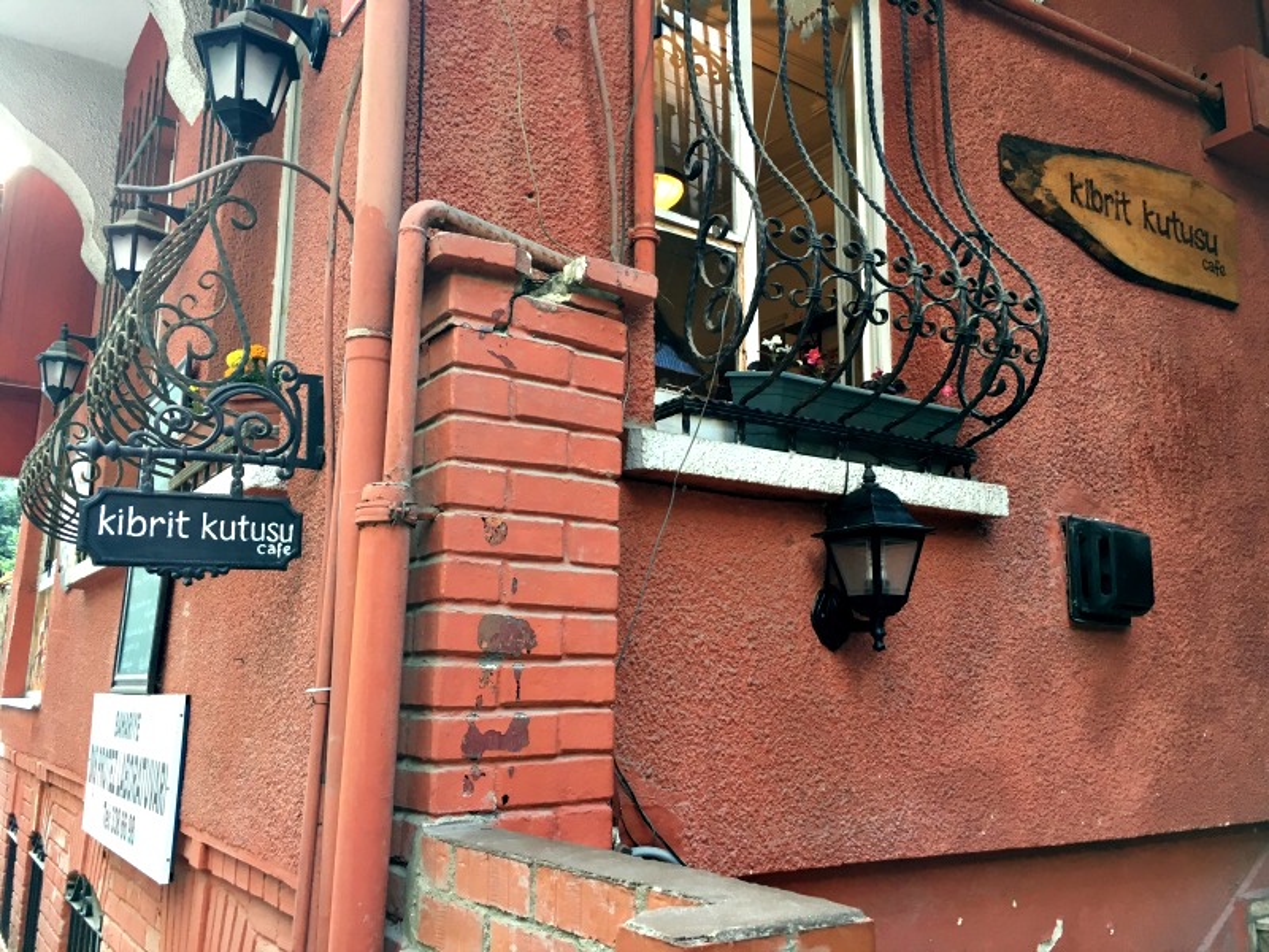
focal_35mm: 29
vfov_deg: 48.2
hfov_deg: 61.7
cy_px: 476
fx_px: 1063
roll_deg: -0.3
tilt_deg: +11.3
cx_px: 634
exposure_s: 1/33
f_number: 2.2
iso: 64
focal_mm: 4.15
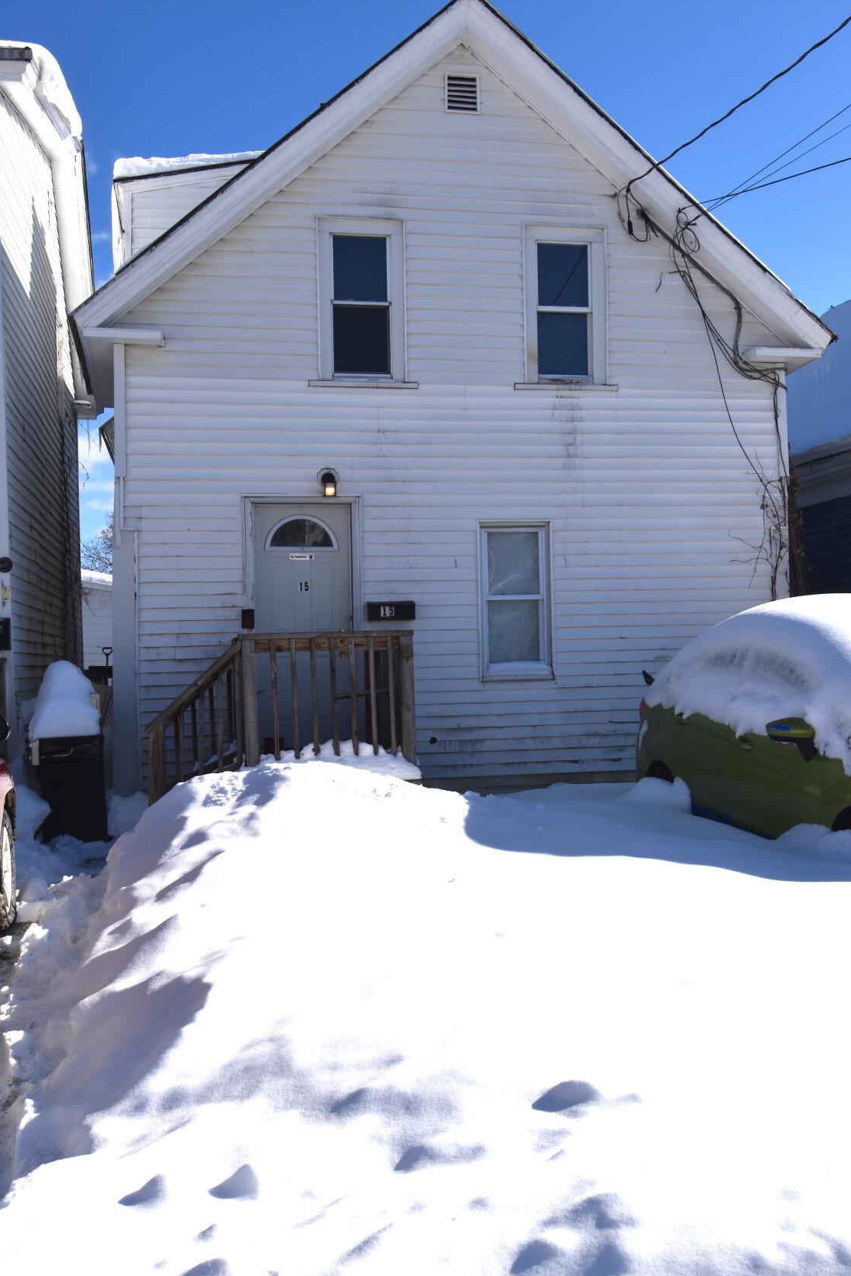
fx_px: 1277
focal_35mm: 36
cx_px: 441
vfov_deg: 53.1
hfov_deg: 36.9
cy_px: 658
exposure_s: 1/500
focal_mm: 20
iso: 200
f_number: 13
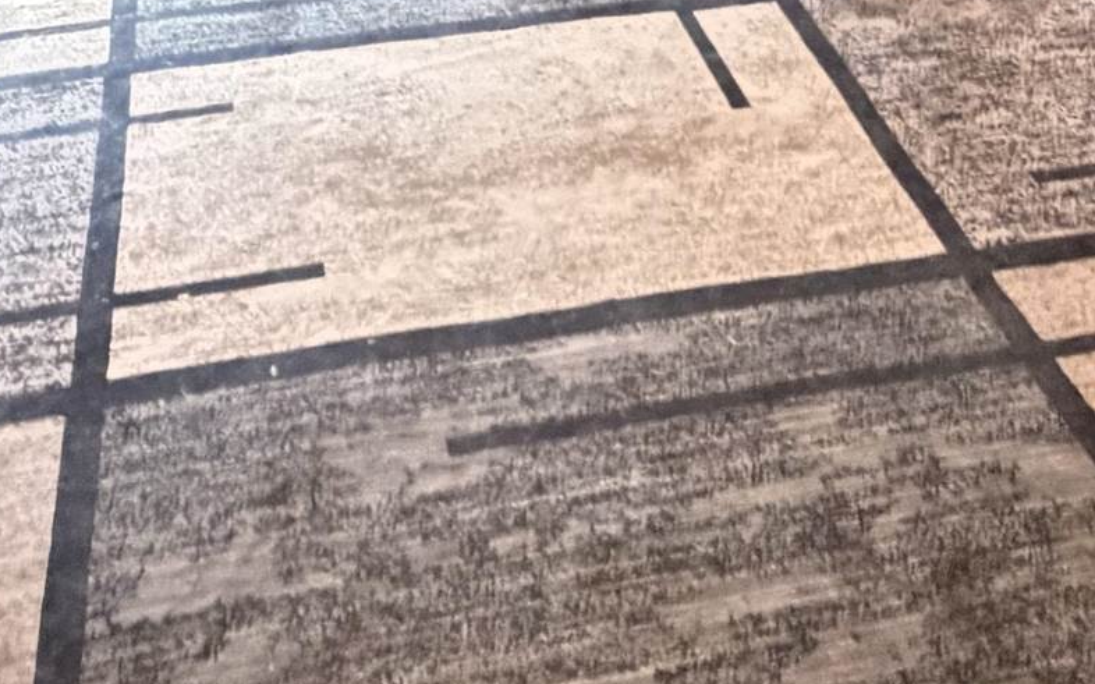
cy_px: -503
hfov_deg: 34.8
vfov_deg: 18.2
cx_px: 717
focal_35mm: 58
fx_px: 1731
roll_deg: -0.6
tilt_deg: -7.2
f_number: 2.2
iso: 1600
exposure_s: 1/30
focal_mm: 2.22
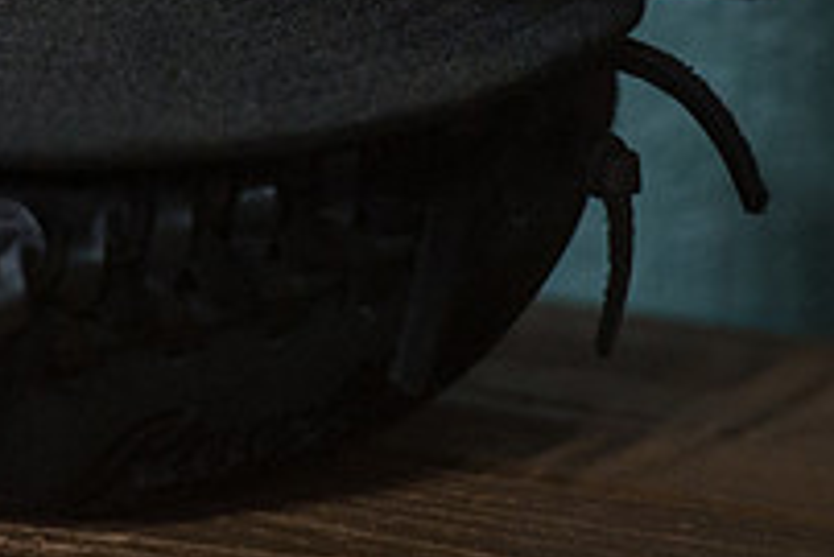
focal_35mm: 785
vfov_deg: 1.8
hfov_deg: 2.6
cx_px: 46
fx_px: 18198
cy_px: -197
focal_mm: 200
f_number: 4
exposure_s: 1/800
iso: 2500
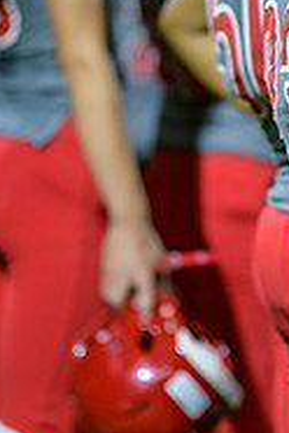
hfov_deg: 2.8
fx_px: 5816
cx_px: 254
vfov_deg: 4.3
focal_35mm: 483
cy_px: 121
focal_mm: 200
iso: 1600
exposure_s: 1/250
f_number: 2.8
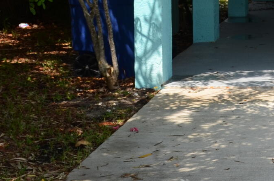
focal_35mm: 135
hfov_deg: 14.5
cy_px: -28
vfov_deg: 10.0
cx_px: 365
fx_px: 1026
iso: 100
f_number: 7.1
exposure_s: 1/250
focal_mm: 20
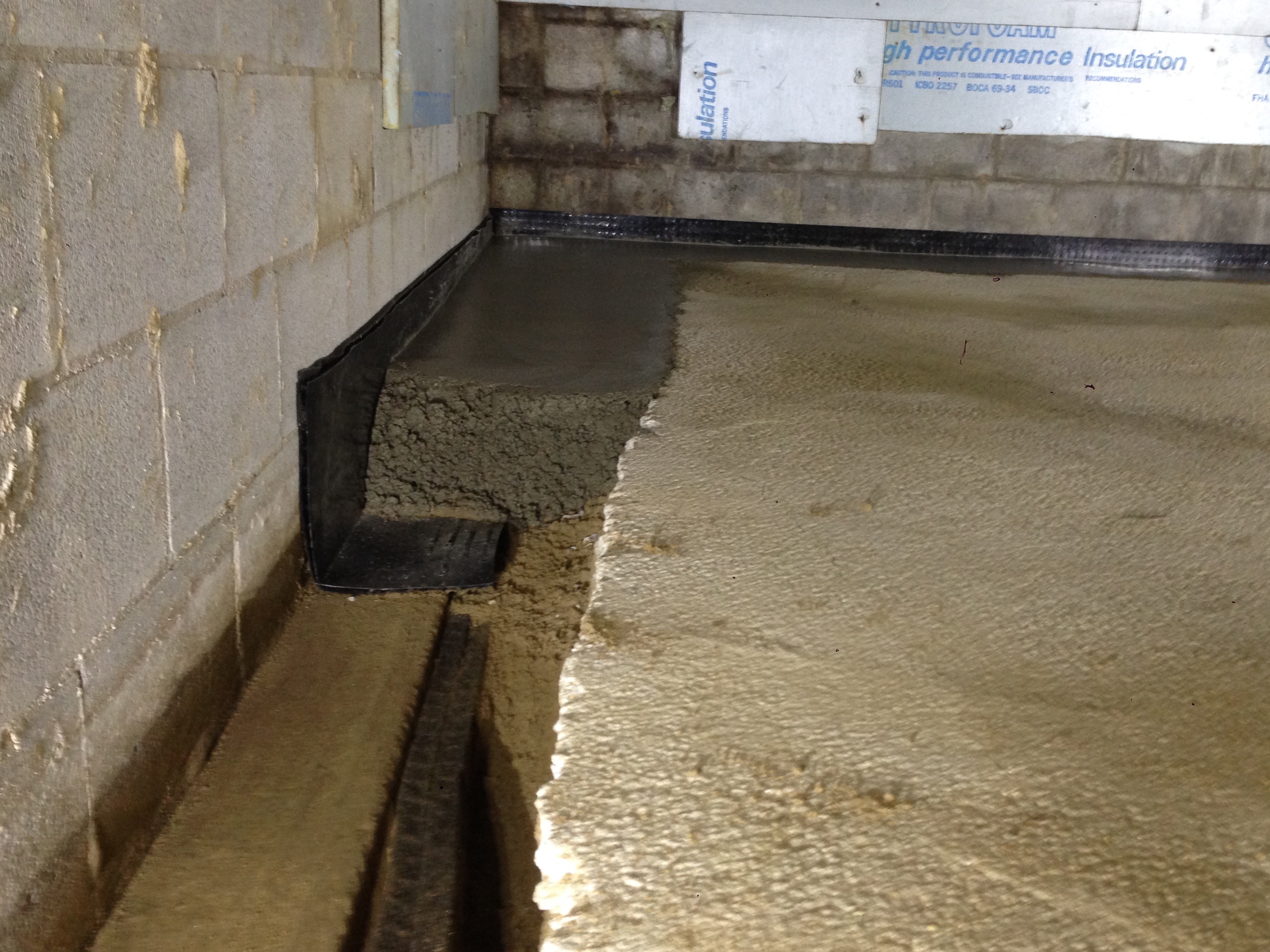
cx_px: 658
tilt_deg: -15.8
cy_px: 458
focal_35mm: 39
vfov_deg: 36.8
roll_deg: -2.0
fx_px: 1431
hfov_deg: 47.9
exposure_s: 1/20
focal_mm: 4.12
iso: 125
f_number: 2.4
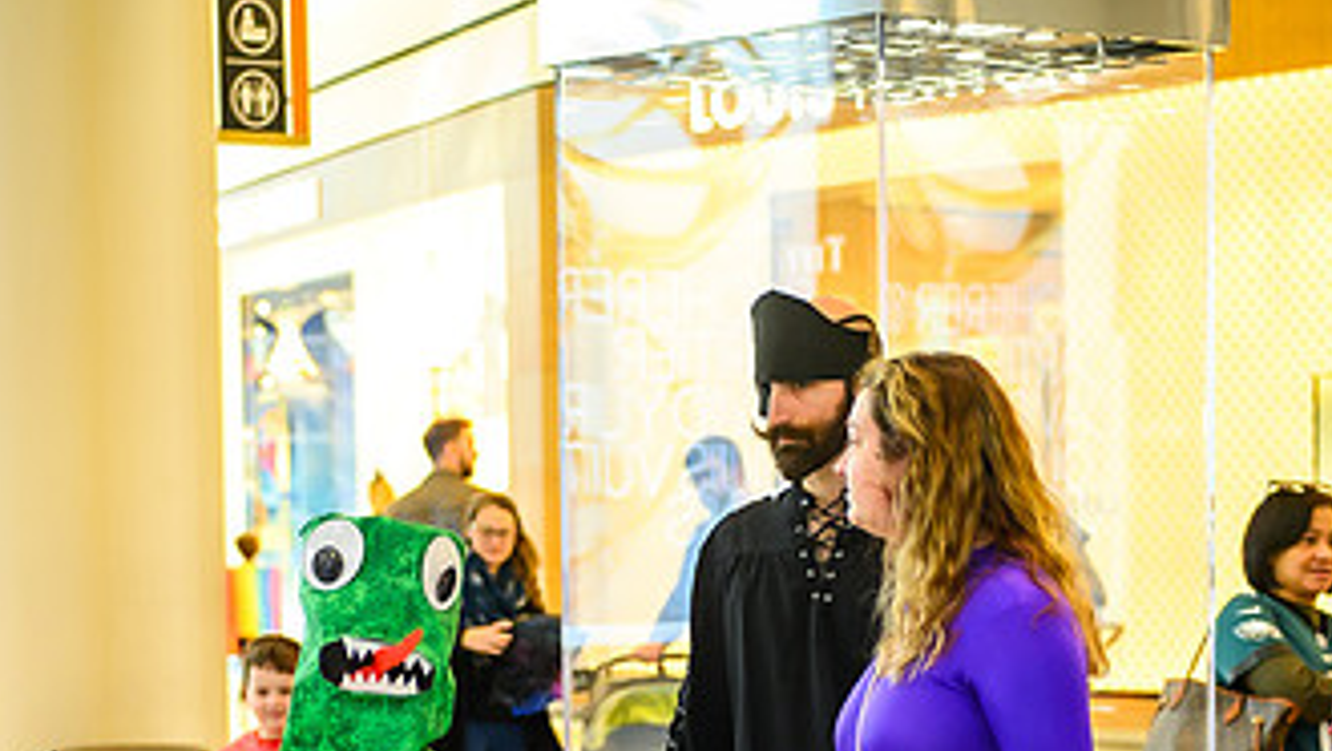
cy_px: 741
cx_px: 492
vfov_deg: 11.7
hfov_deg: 20.7
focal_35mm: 103
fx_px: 3640
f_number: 2.8
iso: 2000
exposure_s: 1/200
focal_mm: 56
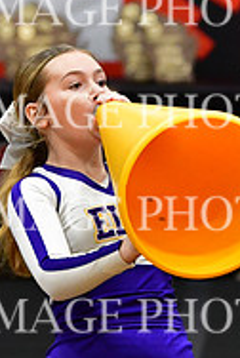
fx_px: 6446
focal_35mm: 647
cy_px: 265
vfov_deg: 3.2
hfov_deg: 2.1
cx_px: 125
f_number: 3.5
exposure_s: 1/500
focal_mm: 140
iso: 4000
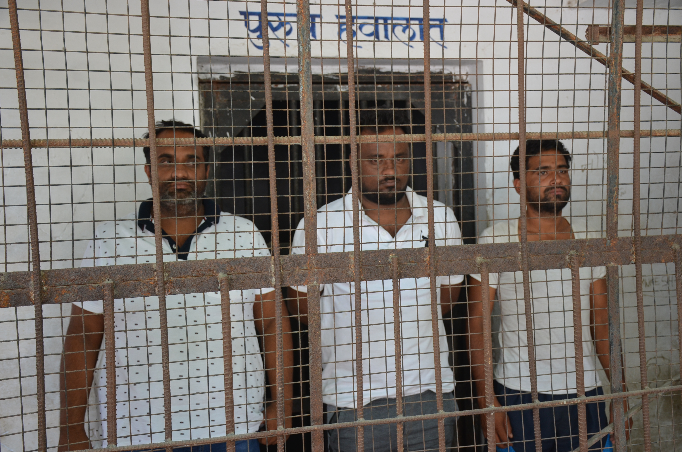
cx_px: 341
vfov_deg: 32.9
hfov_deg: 48.0
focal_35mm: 40
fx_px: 766
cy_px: 226
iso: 400
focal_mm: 27
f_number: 4.5
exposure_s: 1/80
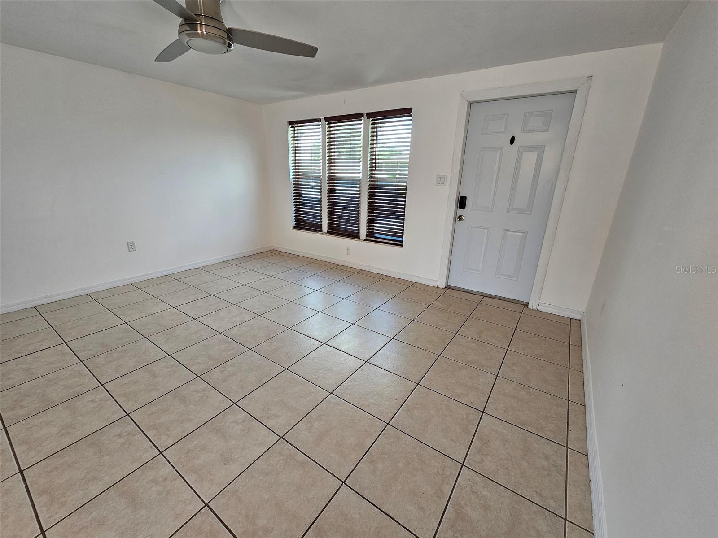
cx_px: 359
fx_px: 270
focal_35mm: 13
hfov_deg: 106.2
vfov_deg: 89.9
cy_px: 269
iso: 80
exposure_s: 1/60
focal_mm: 2.2
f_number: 2.2
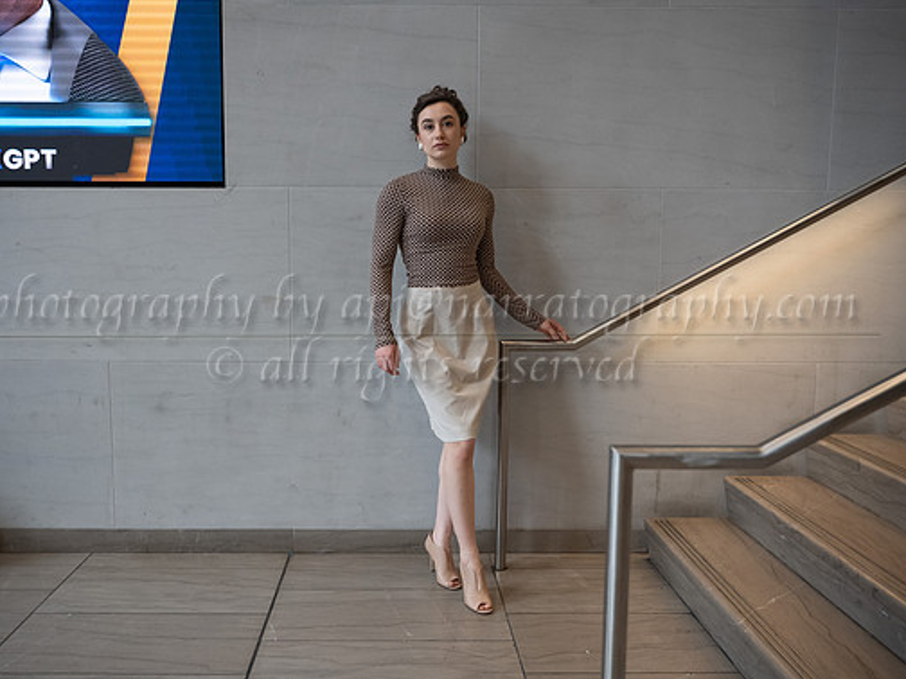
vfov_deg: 45.4
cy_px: 333
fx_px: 811
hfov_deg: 58.2
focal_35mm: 31
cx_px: 403
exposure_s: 1/800
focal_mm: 28
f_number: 2.8
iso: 1600
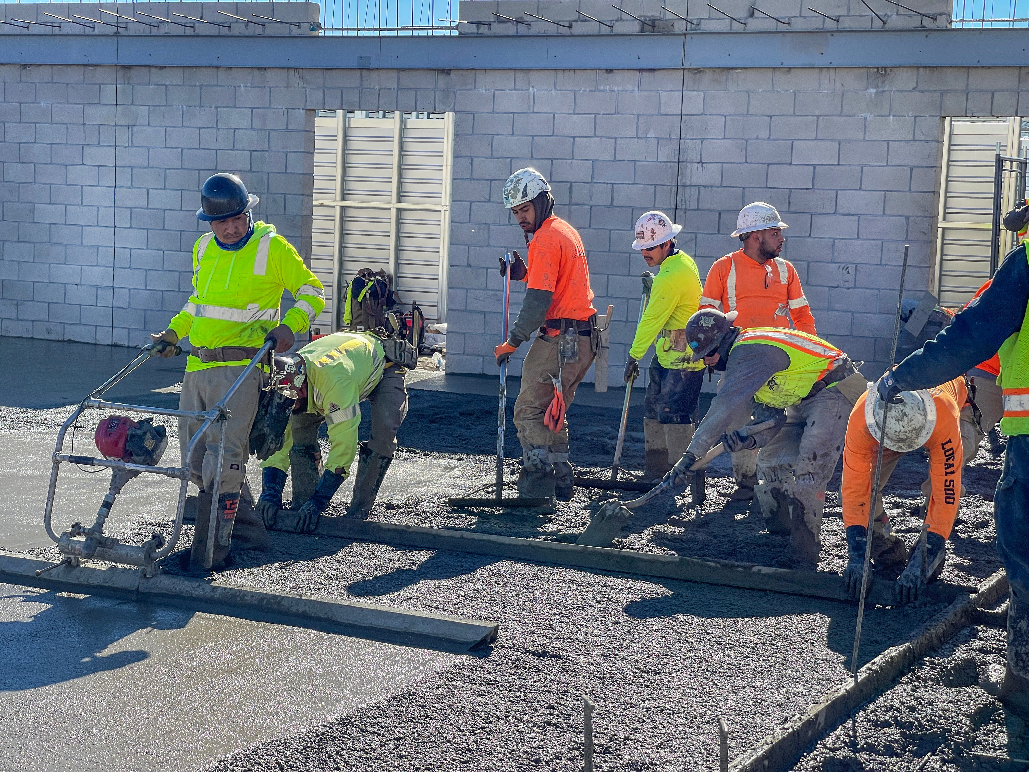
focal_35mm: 64
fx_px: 1902
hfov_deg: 30.3
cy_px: 386
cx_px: 514
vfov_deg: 22.9
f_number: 2.2
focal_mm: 7.5
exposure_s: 1/960
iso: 20
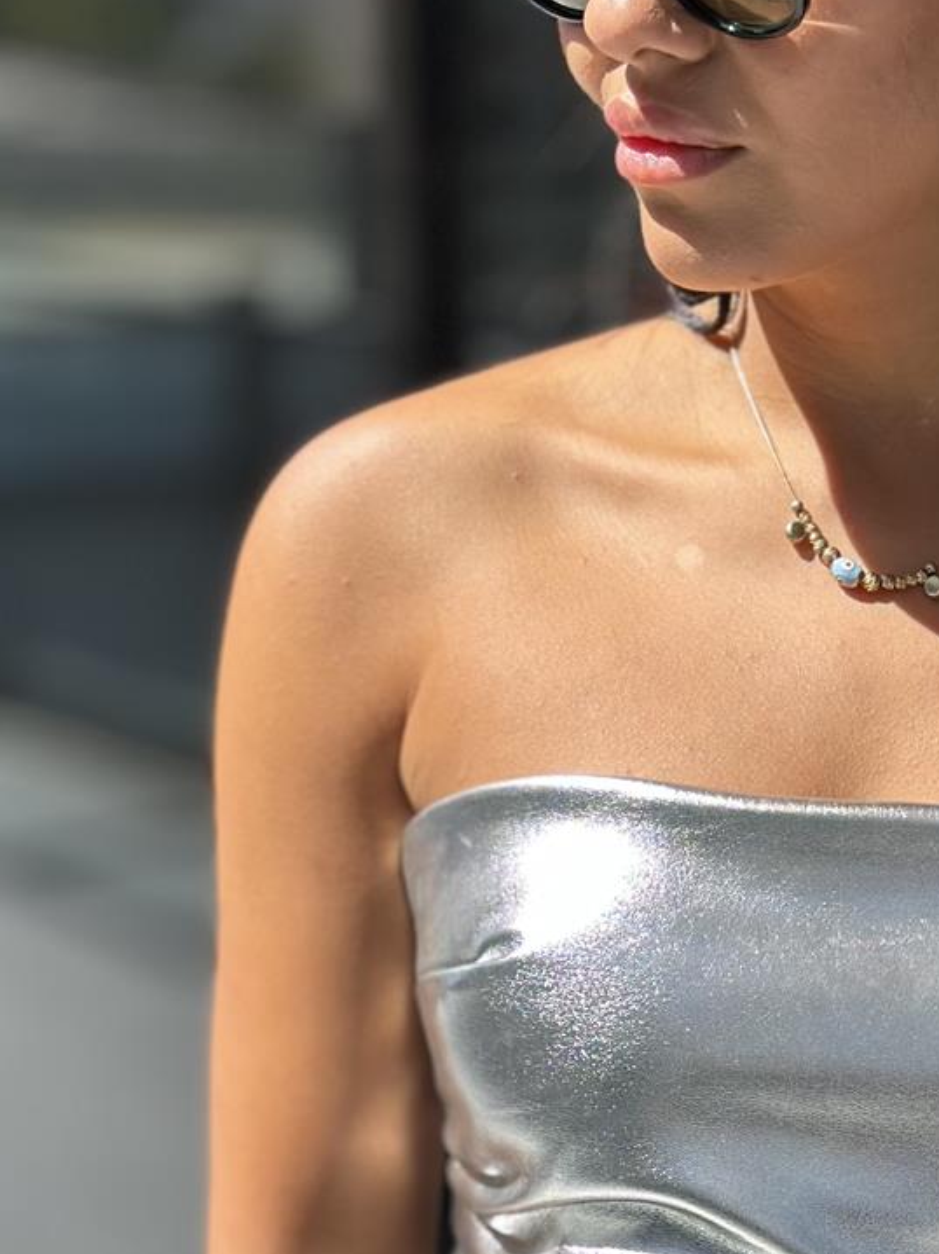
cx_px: 698
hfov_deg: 13.8
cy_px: 1294
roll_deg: +0.3
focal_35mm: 107
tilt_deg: -19.3
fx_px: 3872
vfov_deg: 17.9
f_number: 1.78
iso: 100
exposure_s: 1/3155
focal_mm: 6.86
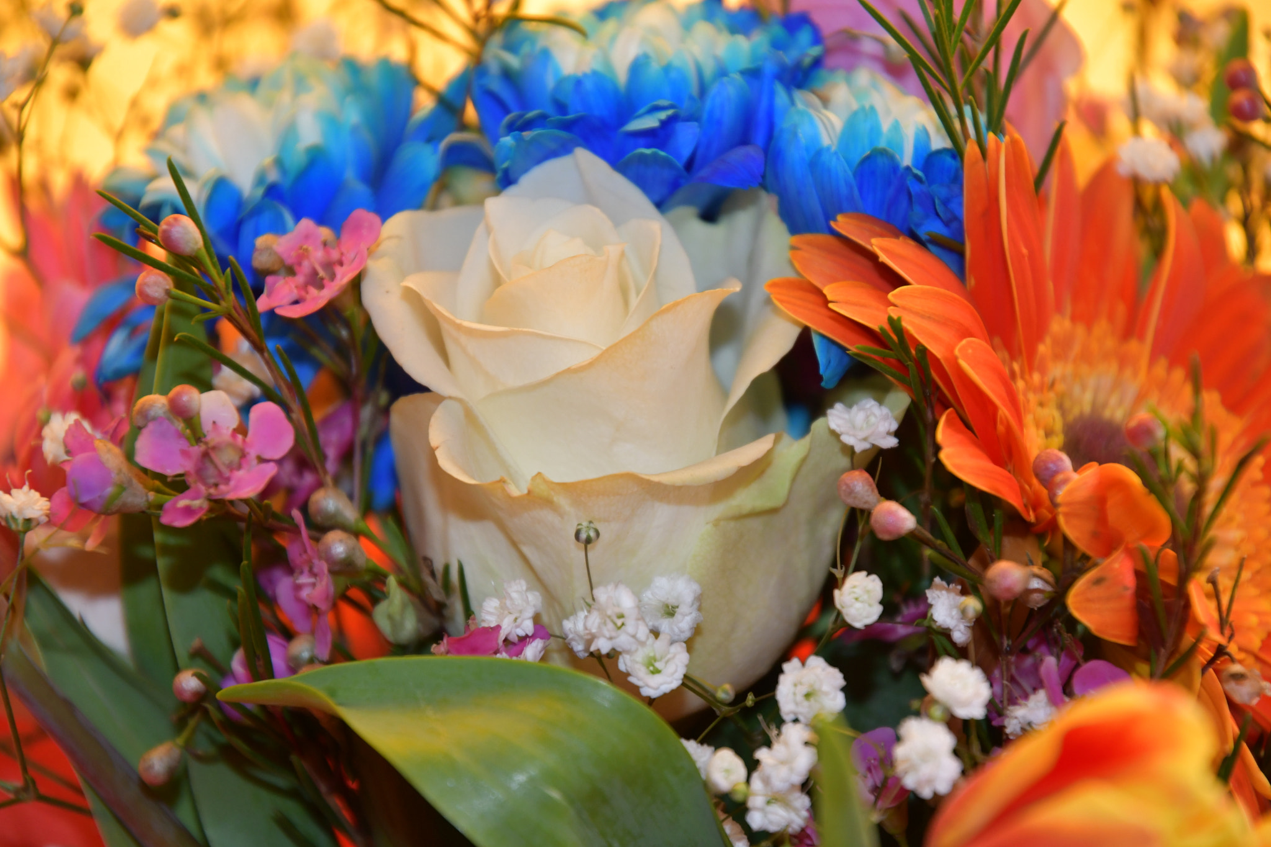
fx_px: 4236
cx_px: 636
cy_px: 424
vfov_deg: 11.4
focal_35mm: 120
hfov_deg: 17.1
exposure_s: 1/100
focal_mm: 80
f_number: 4
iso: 800
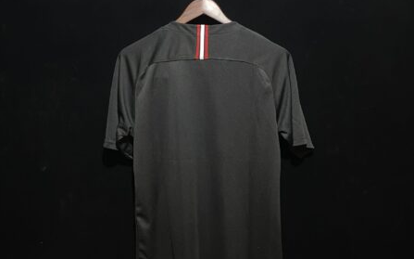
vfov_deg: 34.4
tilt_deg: -6.7
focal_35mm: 37
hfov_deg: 52.8
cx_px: 207
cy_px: 124
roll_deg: +0.7
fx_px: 417
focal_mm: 4.25
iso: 1000
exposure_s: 1/27
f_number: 1.8
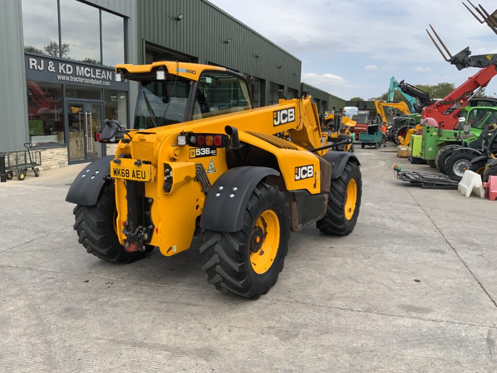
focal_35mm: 29
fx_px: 416
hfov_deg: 61.7
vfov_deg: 48.2
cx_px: 248
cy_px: 186
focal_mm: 3
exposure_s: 1/1144
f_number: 1.8
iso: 16
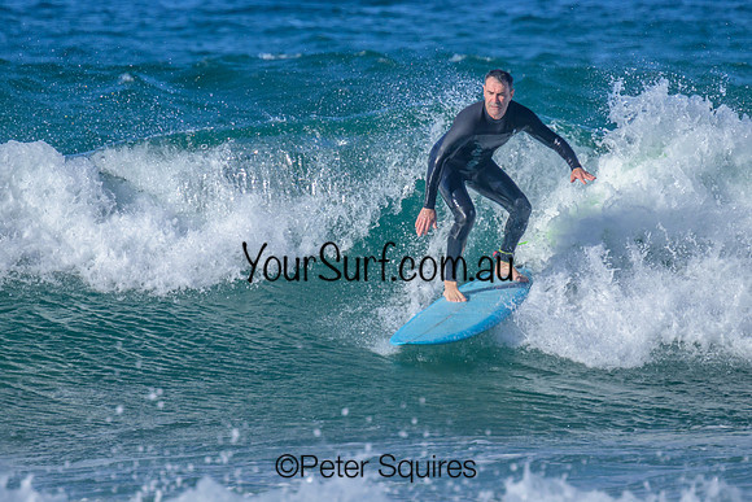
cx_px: 380
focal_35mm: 1100
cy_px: 198
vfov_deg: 1.3
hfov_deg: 1.9
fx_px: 22983
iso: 1100
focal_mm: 800
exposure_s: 1/2000
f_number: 11
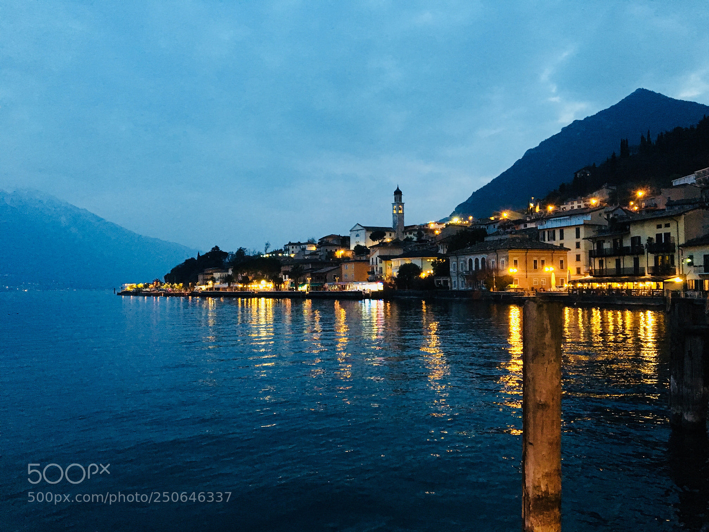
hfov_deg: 61.7
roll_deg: +1.2
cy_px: 266
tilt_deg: +1.1
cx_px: 354
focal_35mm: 29
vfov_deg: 48.2
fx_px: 594
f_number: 2.2
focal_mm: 4.15
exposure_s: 1/17
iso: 400
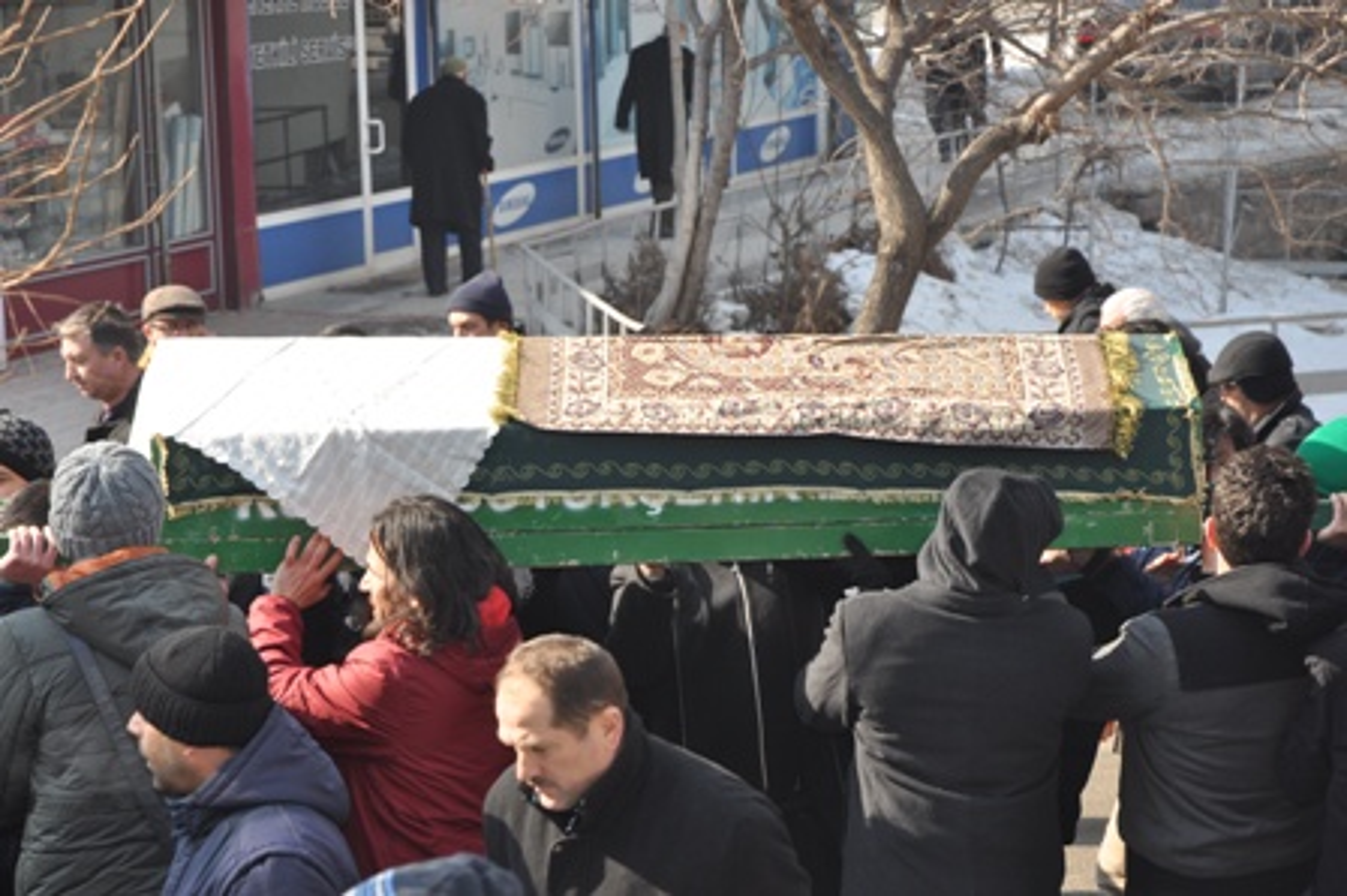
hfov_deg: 19.5
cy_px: 448
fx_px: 3926
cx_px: 674
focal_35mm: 105
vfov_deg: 13.0
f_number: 6.3
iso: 200
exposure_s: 1/200
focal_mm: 70
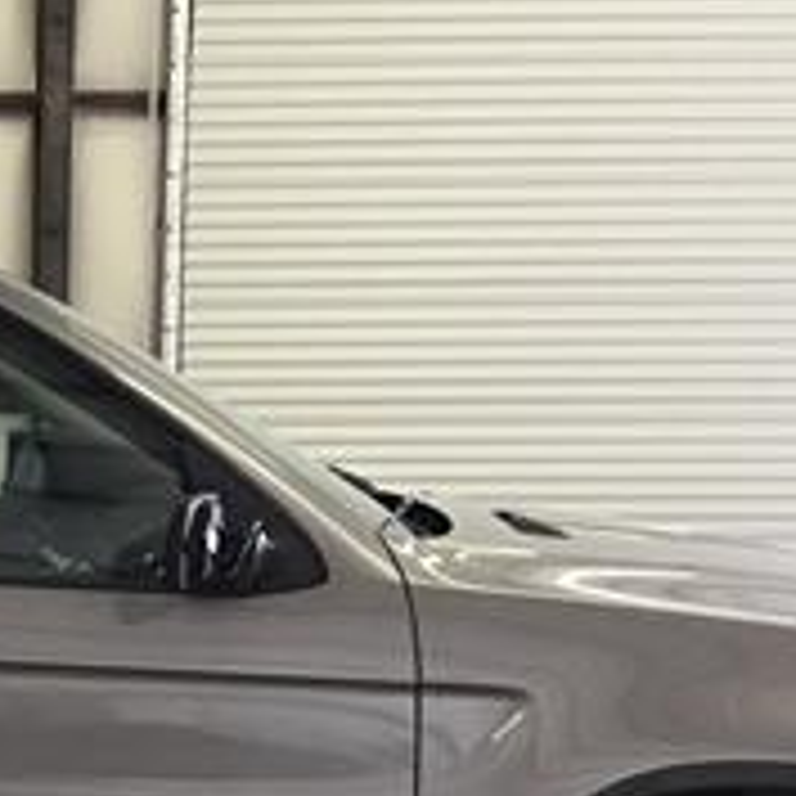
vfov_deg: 17.3
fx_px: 2576
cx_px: -265
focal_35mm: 99
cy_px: 697
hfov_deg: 16.5
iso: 125
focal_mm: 3.3
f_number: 2.4
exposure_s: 1/30
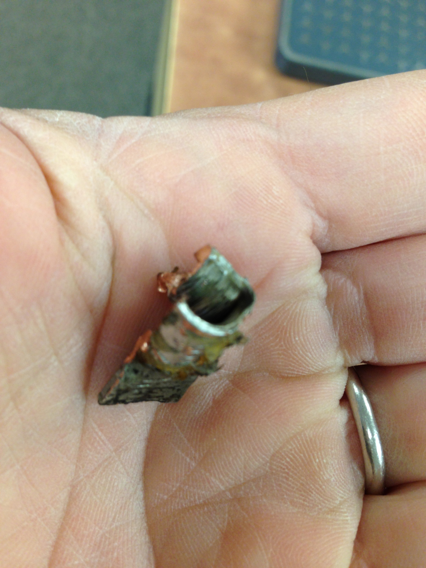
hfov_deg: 42.9
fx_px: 541
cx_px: 213
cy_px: 284
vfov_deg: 55.4
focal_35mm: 33
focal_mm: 4.13
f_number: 2.4
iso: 80
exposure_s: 1/20
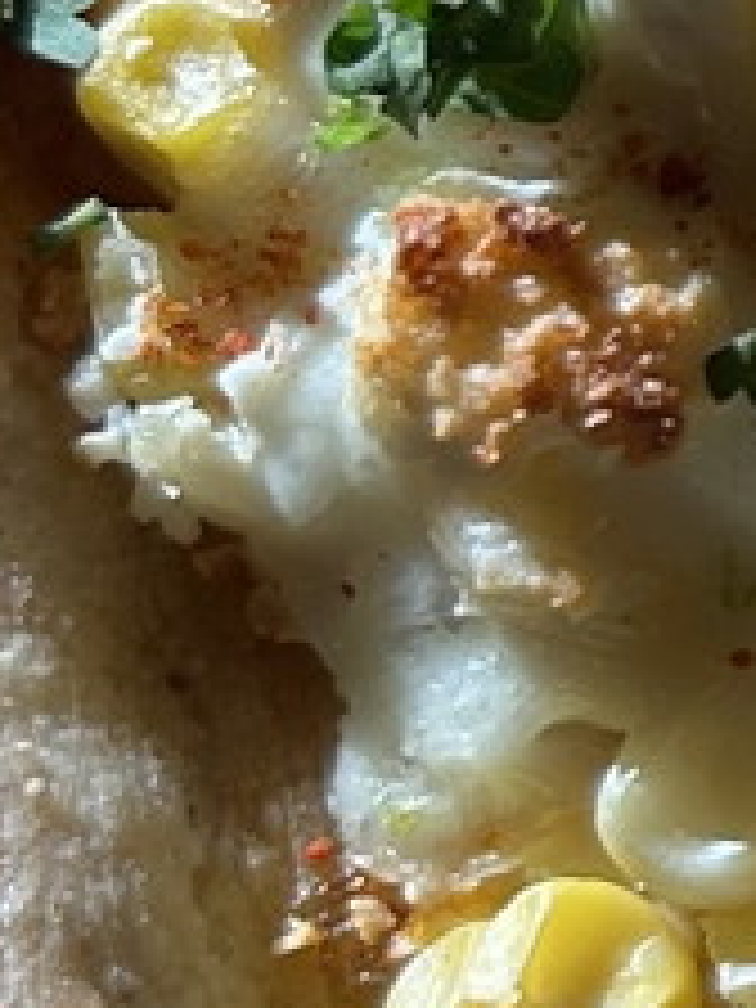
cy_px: -40
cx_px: 2250
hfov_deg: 7.1
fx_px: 5416
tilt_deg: -86.3
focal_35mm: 186
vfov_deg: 10.5
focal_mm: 5.7
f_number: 1.5
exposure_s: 1/544
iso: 50
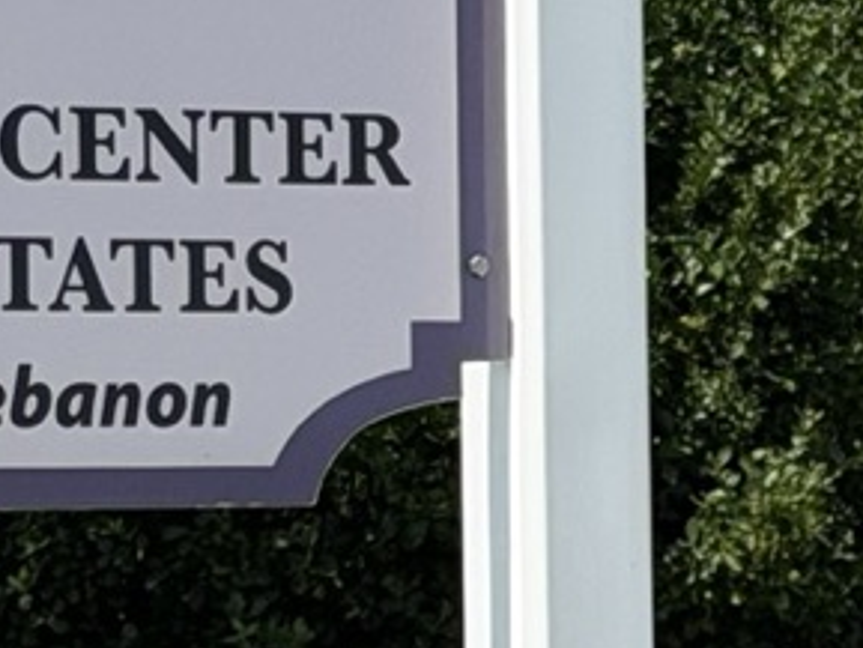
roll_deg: +1.1
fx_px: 7457
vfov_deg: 5.0
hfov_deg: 6.6
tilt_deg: +2.5
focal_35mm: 299
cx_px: 257
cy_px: 197
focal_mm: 6.76
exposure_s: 1/6024
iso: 64
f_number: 1.78
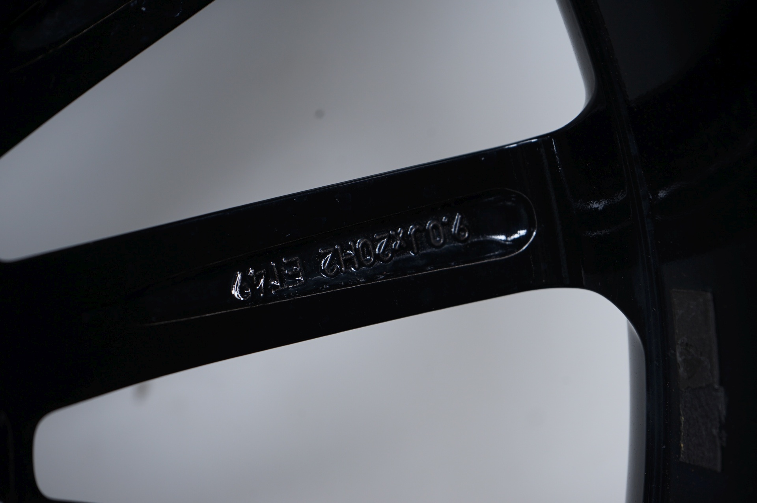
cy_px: 252
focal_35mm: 70
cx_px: 378
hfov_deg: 28.9
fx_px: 1471
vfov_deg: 19.4
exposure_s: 1/125
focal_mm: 70
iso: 250
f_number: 7.1
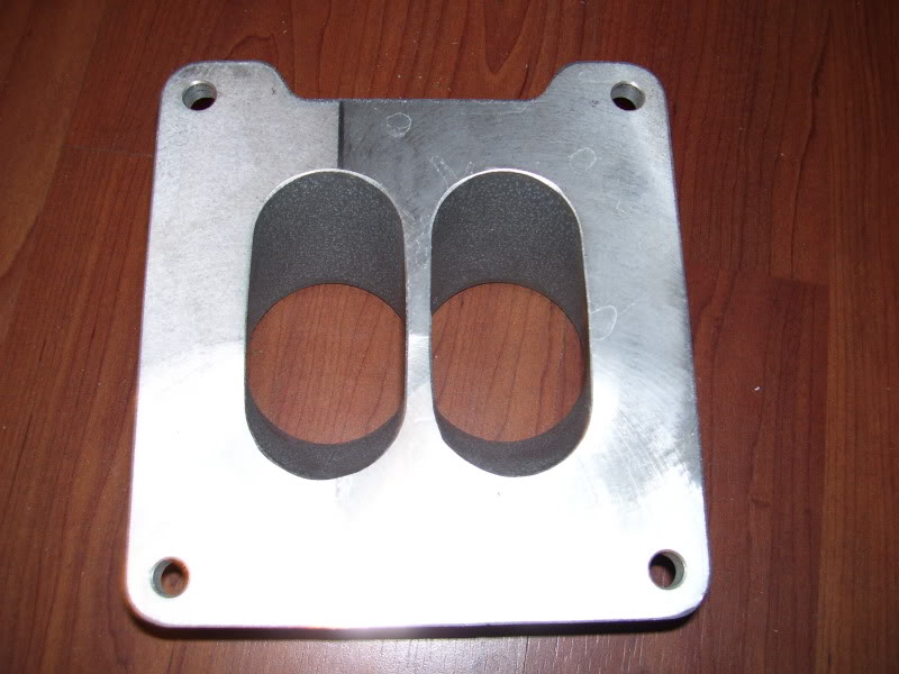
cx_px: 450
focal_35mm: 37
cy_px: 337
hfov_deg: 50.1
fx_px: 961
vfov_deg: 38.7
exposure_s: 1/60
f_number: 2.7
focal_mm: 6
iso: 80
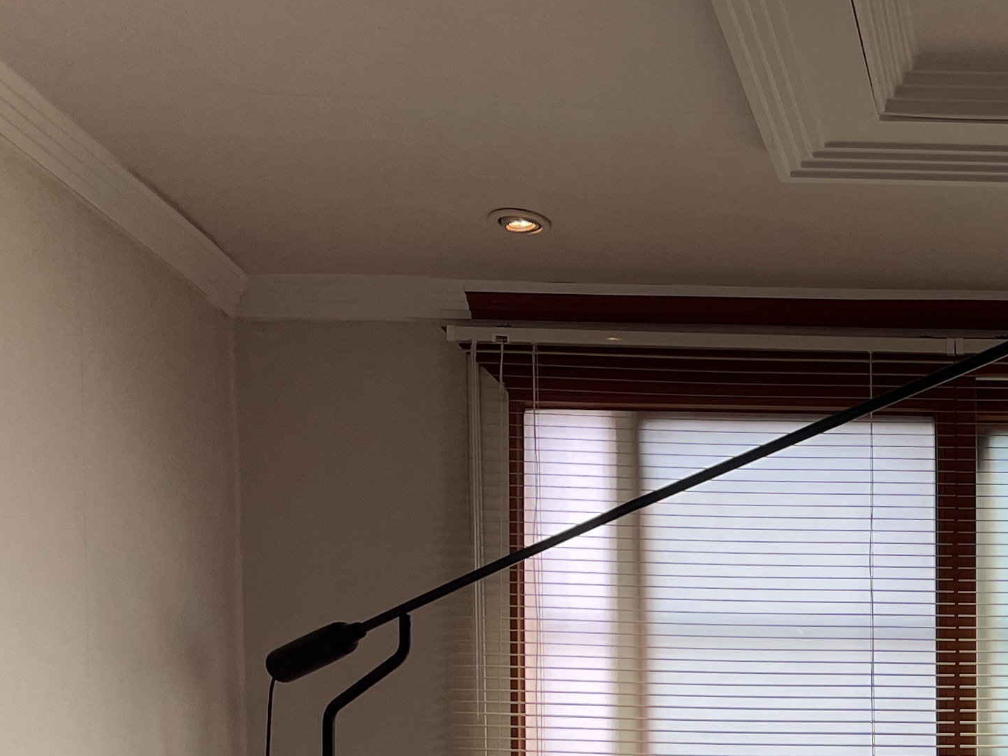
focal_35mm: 73
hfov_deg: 24.5
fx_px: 2126
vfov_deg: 18.4
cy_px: 1058
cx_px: 1172
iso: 32
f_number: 1.6
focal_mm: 4.2
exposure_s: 1/481
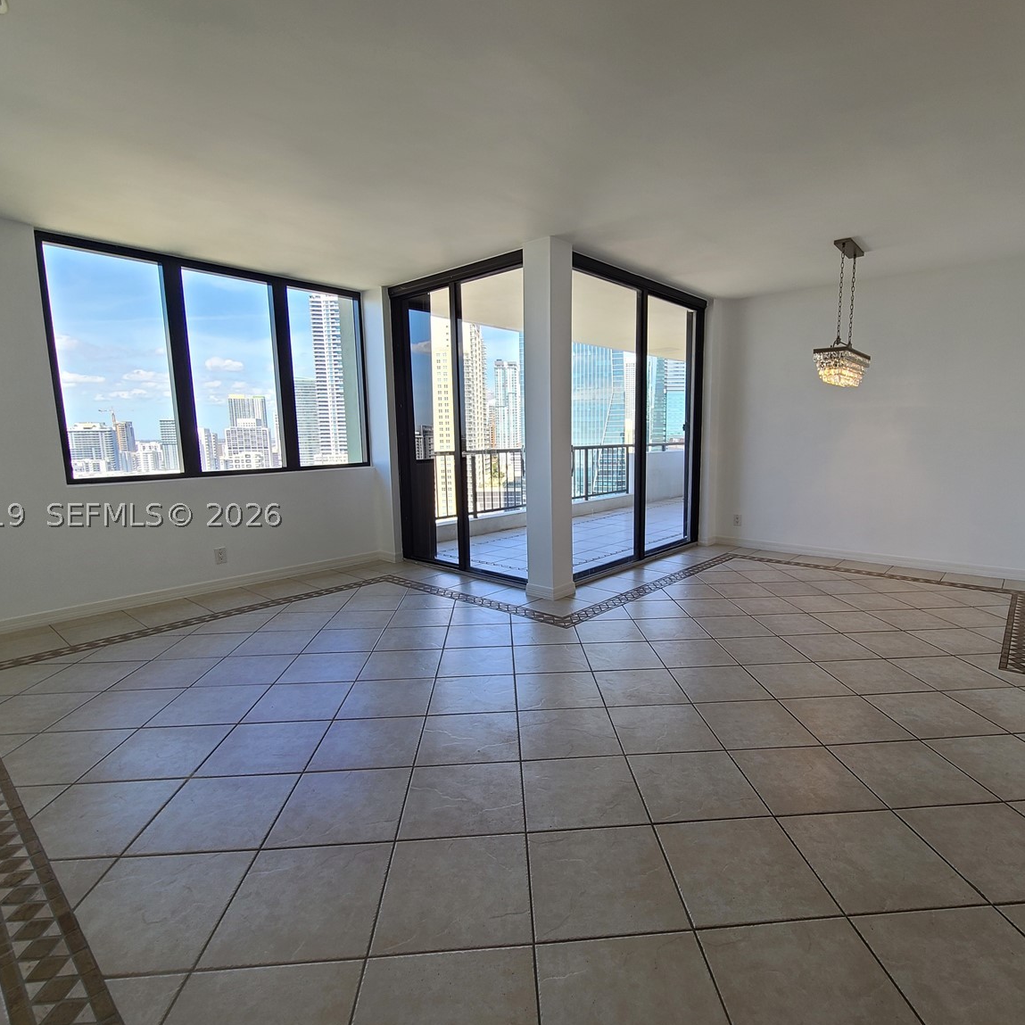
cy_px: 515
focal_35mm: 16
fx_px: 536
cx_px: 555
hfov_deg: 87.2
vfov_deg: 87.4
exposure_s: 1/129
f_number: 2.2
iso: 50
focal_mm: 2.2
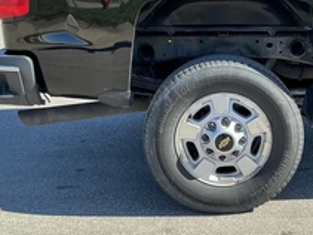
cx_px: 221
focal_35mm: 53
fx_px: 479
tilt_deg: -6.6
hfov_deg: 35.6
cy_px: 67
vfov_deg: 27.2
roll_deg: +0.3
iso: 25
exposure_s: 1/599
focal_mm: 3
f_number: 1.8
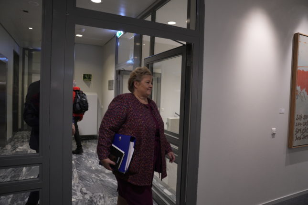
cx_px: 154
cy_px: 102
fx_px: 205
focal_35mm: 24
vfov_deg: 53.1
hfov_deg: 73.7
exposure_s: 1/125
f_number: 2.8
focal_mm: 24
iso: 1600
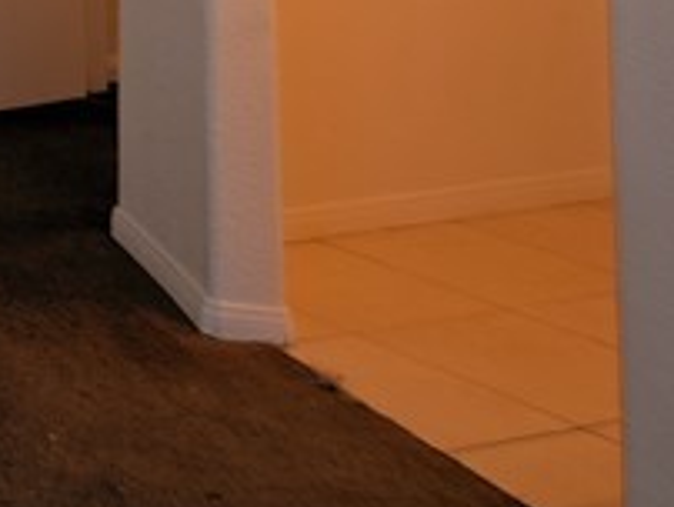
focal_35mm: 101
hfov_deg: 13.1
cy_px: -517
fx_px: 1961
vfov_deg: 12.8
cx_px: -1054
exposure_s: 1/30
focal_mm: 13
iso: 100
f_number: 3.8
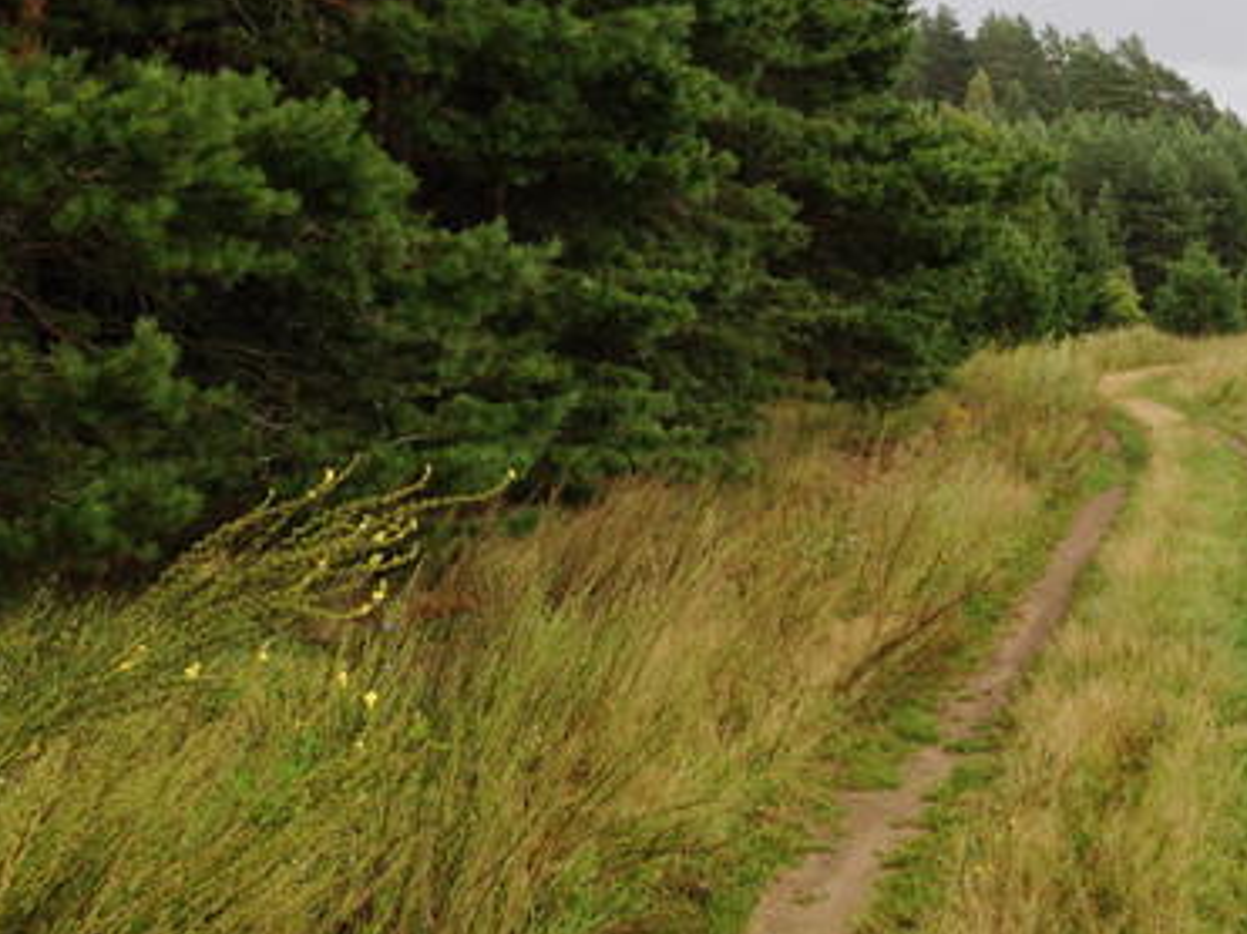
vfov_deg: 25.3
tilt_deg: +1.4
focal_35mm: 57
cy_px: 215
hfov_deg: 32.6
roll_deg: +1.2
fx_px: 2053
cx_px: 1045
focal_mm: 4.12
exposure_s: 1/411
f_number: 2.4
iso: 50
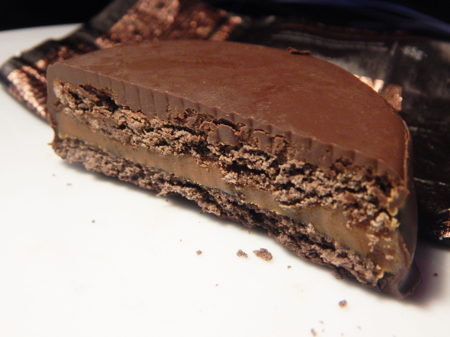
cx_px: 225
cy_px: 168
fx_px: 494
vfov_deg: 37.7
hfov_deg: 49.0
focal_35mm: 38
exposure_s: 1/50
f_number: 3.4
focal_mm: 6.8
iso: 400
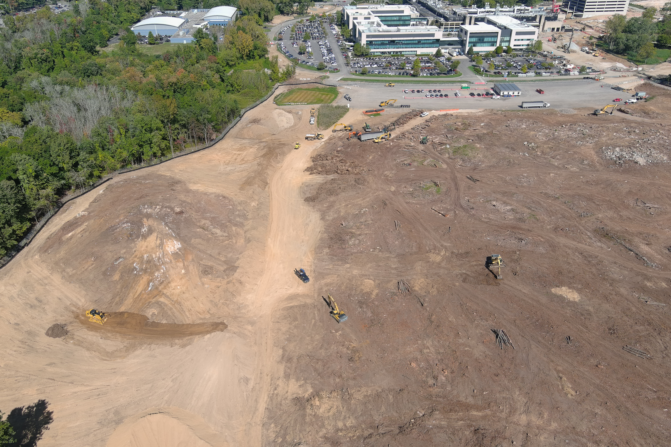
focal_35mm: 29
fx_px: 540
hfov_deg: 63.7
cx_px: 336
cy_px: 224
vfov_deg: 45.0
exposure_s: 1/1250
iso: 100
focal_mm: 10.57
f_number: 2.8
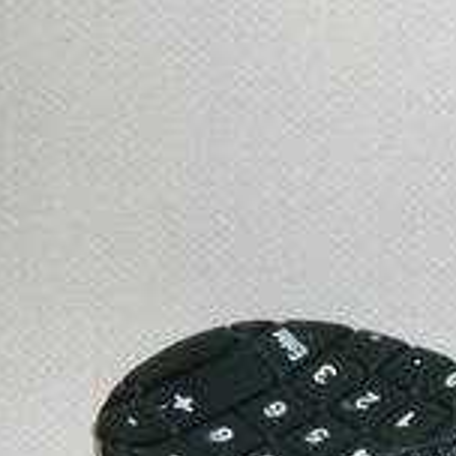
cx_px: 744
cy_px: 556
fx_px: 2042
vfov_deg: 12.4
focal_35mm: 137
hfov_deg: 12.0
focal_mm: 8.4
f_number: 10.2
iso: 200
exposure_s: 1/50
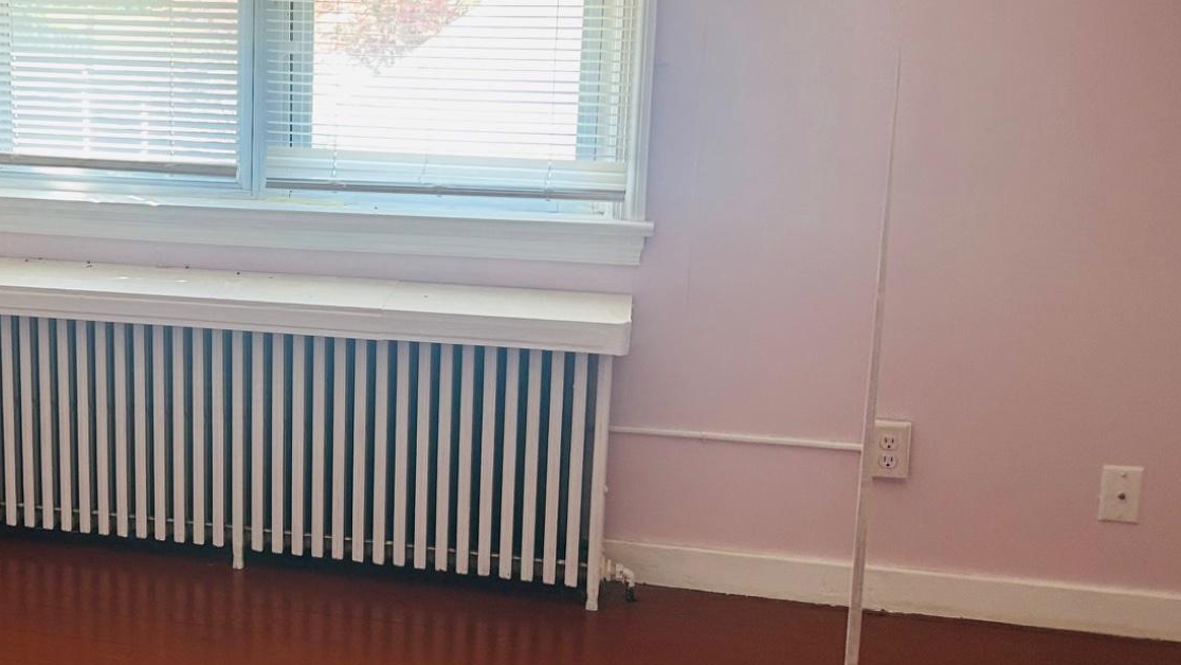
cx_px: 149
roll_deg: +0.2
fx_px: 1629
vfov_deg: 23.0
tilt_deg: -12.8
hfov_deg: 37.6
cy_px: 270
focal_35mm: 52
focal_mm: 5.7
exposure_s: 1/121
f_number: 1.5
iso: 125
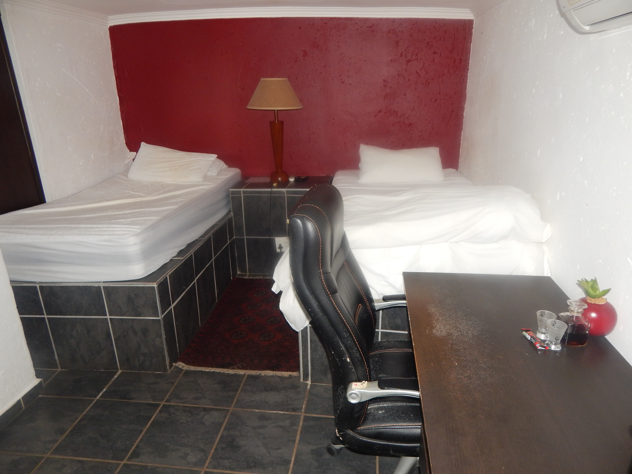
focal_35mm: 22
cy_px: 237
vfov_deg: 61.1
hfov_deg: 76.4
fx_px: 402
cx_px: 316
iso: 200
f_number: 3
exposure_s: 1/30
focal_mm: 4
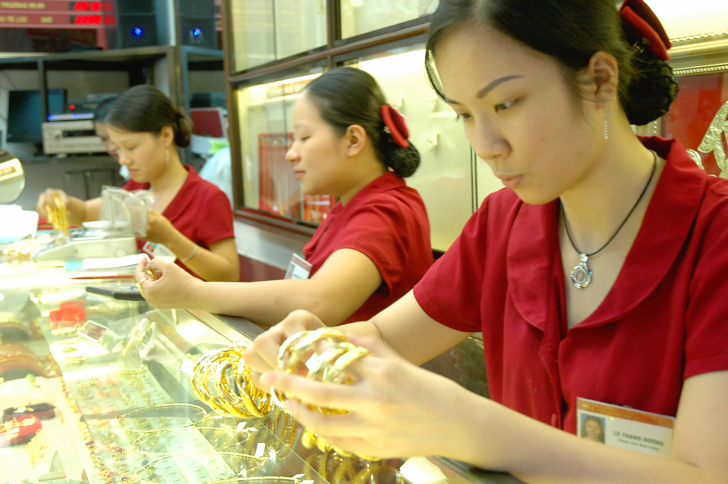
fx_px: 1030
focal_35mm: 51
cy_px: 242
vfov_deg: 26.4
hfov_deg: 38.9
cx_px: 364
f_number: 4.2
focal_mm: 34
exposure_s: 1/25
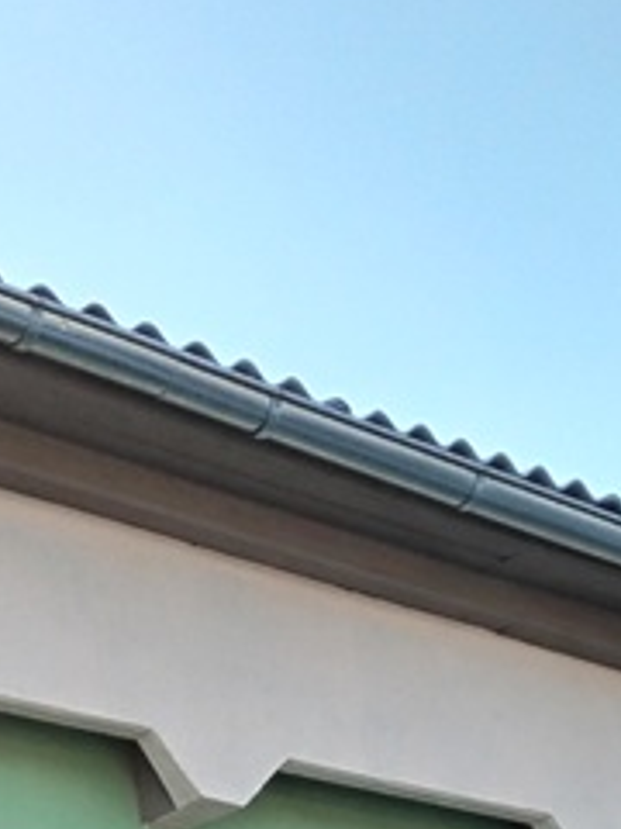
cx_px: 364
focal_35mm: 100
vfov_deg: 16.6
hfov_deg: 14.8
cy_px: 1461
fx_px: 2392
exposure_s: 1/357
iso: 100
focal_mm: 4.75
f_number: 1.8
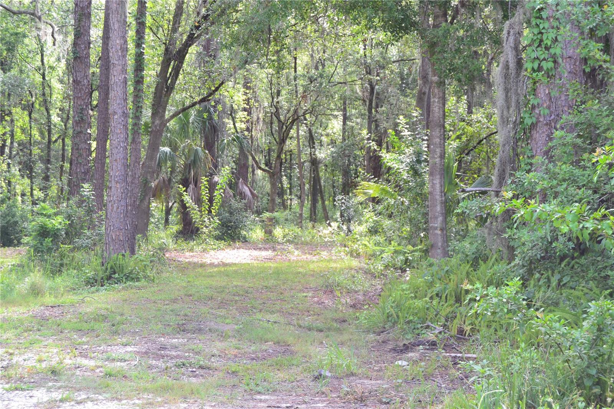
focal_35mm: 69
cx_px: 307
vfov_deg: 19.7
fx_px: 1177
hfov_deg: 29.2
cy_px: 204
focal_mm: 46
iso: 400
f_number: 8
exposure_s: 1/80
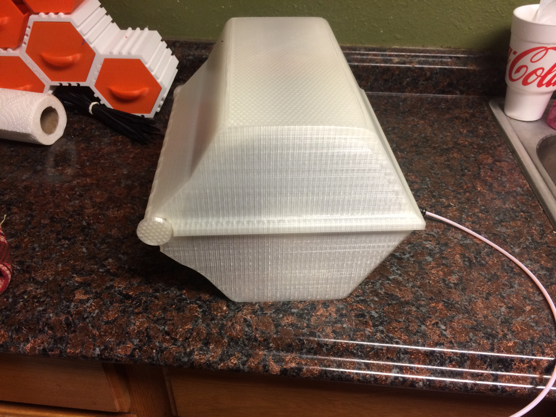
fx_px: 466
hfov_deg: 61.7
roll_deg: -0.2
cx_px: 278
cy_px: 208
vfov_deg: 48.2
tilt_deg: -39.1
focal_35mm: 29
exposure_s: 1/30
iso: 100
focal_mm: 4.15
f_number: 2.2
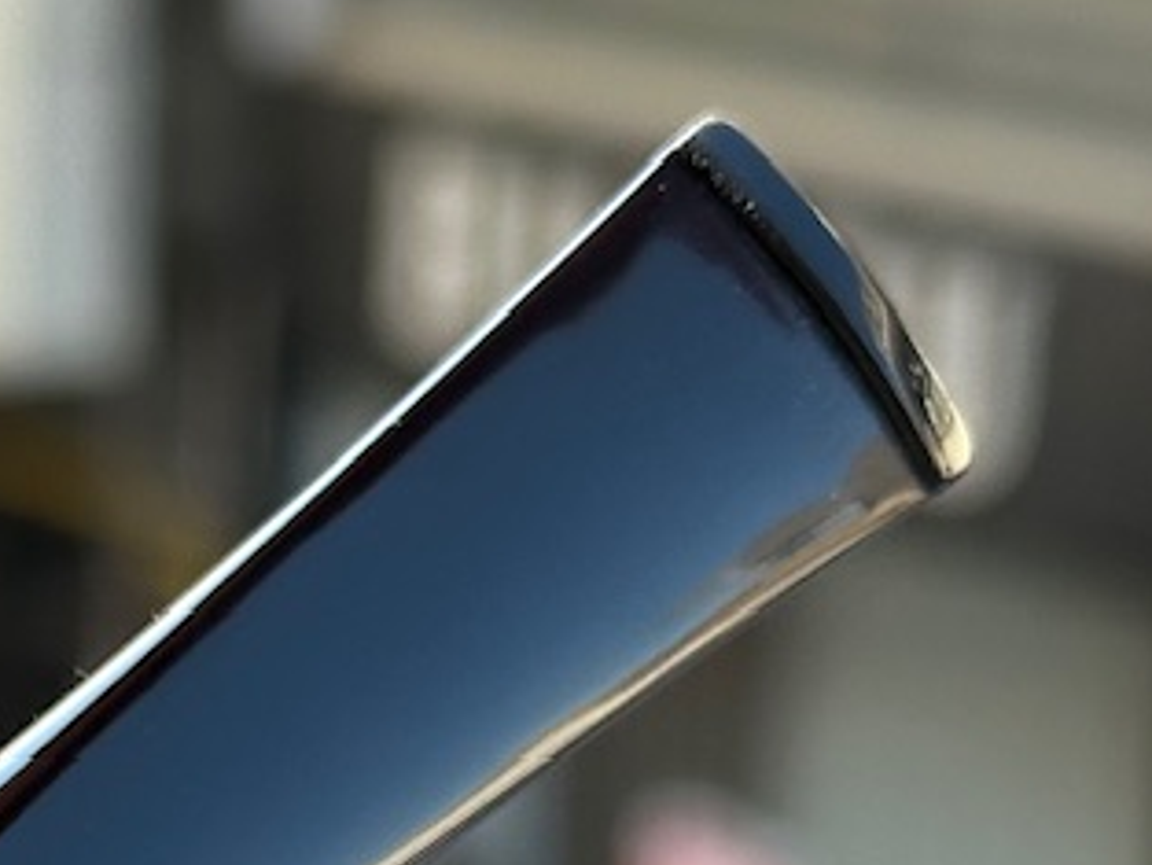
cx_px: -445
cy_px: 1494
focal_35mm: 196
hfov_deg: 9.9
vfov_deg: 7.4
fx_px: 6525
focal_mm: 6.86
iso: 64
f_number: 1.78
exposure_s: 1/384
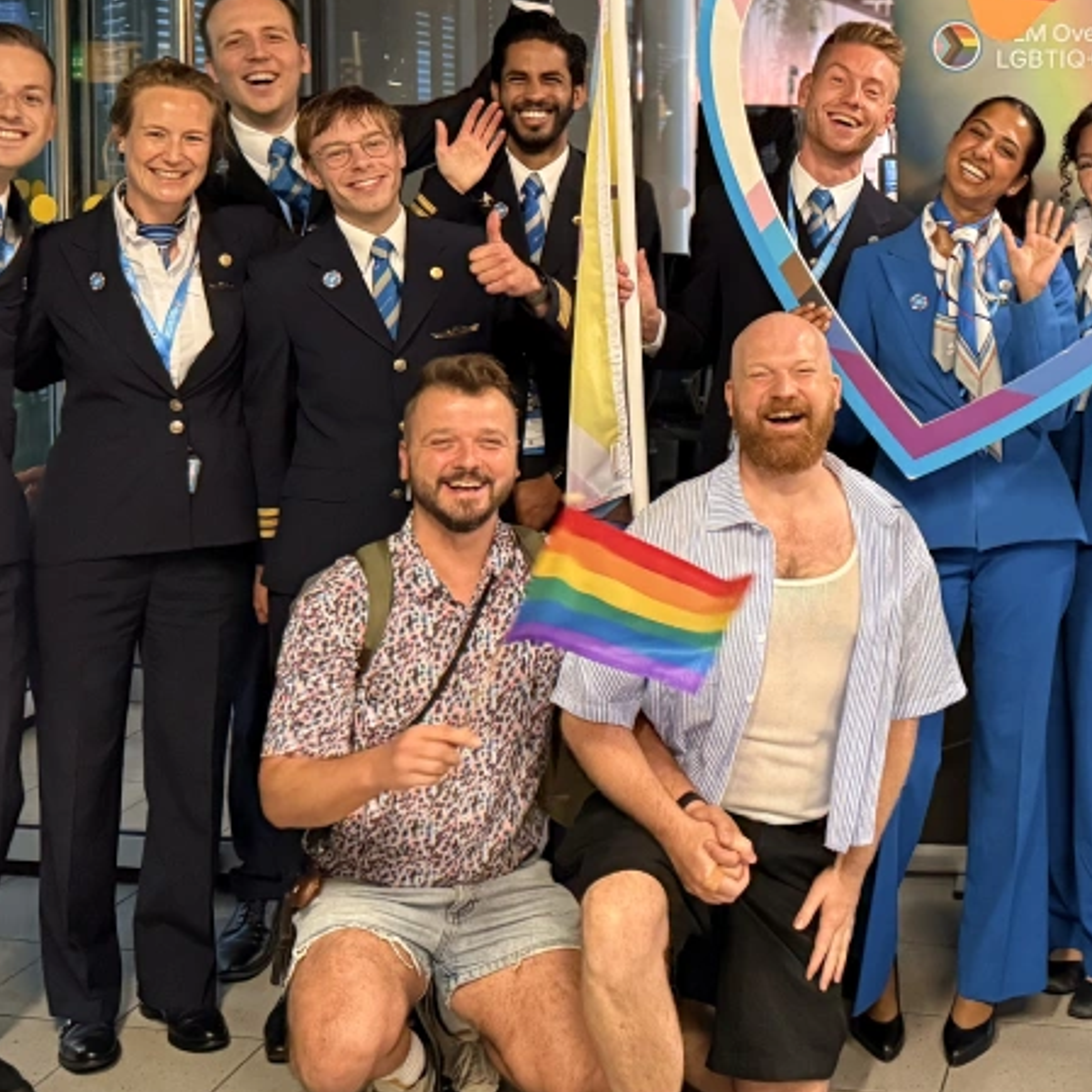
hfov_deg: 31.8
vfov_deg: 32.1
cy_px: 264
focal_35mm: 52
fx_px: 1856
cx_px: 900
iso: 800
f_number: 1.78
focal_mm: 6.76
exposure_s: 1/50
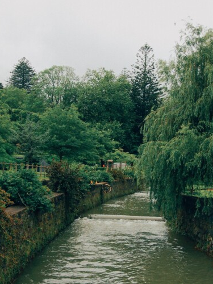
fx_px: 443
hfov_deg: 27.0
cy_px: 166
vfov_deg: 35.5
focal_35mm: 54
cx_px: 105
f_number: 8
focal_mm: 26
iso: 200
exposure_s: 1/250
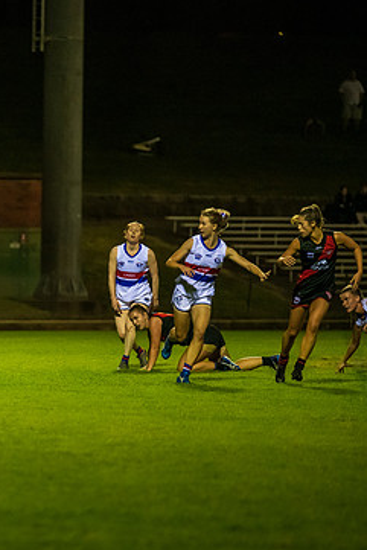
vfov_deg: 6.0
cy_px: 297
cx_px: -56
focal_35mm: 342
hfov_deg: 4.0
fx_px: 5224
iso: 4000
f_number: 2.8
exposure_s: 1/1000
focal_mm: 200
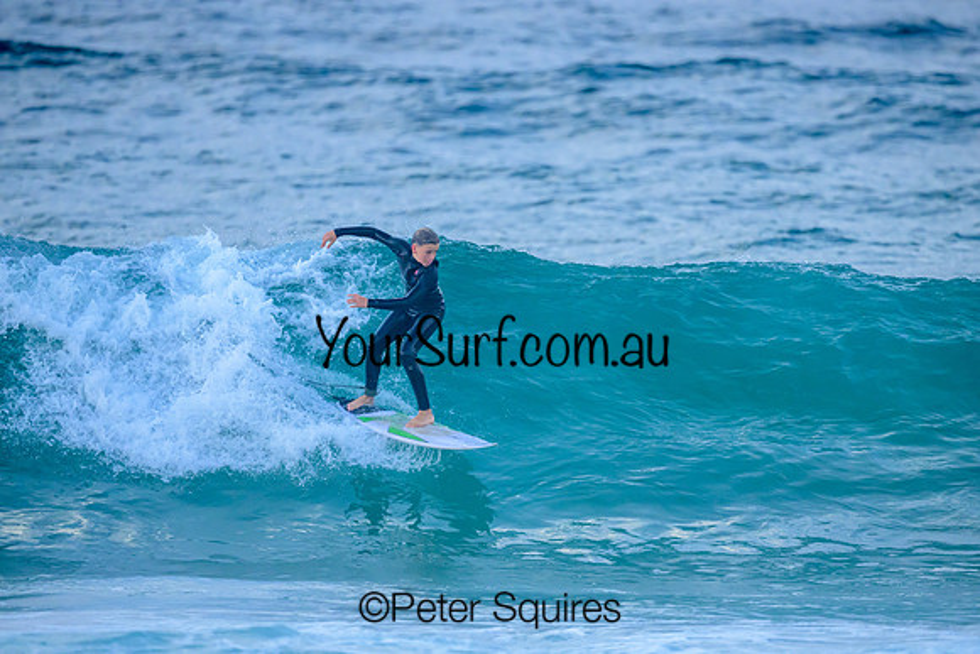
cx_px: 490
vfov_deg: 1.7
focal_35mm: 800
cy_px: 327
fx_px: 21782
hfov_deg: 2.6
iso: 2500
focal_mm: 800
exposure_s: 1/2000
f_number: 6.3
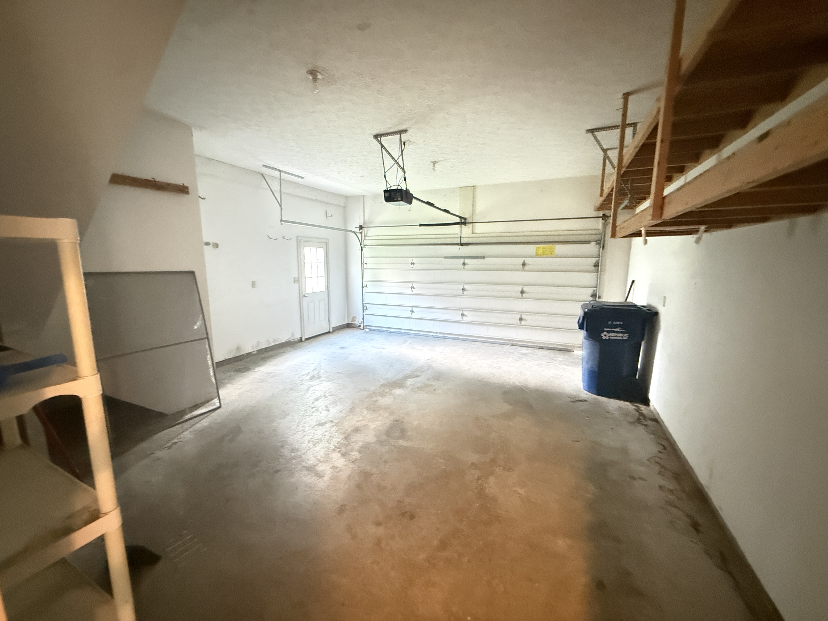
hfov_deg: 102.1
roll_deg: +0.5
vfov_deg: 85.7
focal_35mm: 14
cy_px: 310
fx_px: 335
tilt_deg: -8.9
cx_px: 414
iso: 3200
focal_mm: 2.22
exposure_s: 1/15
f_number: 2.2
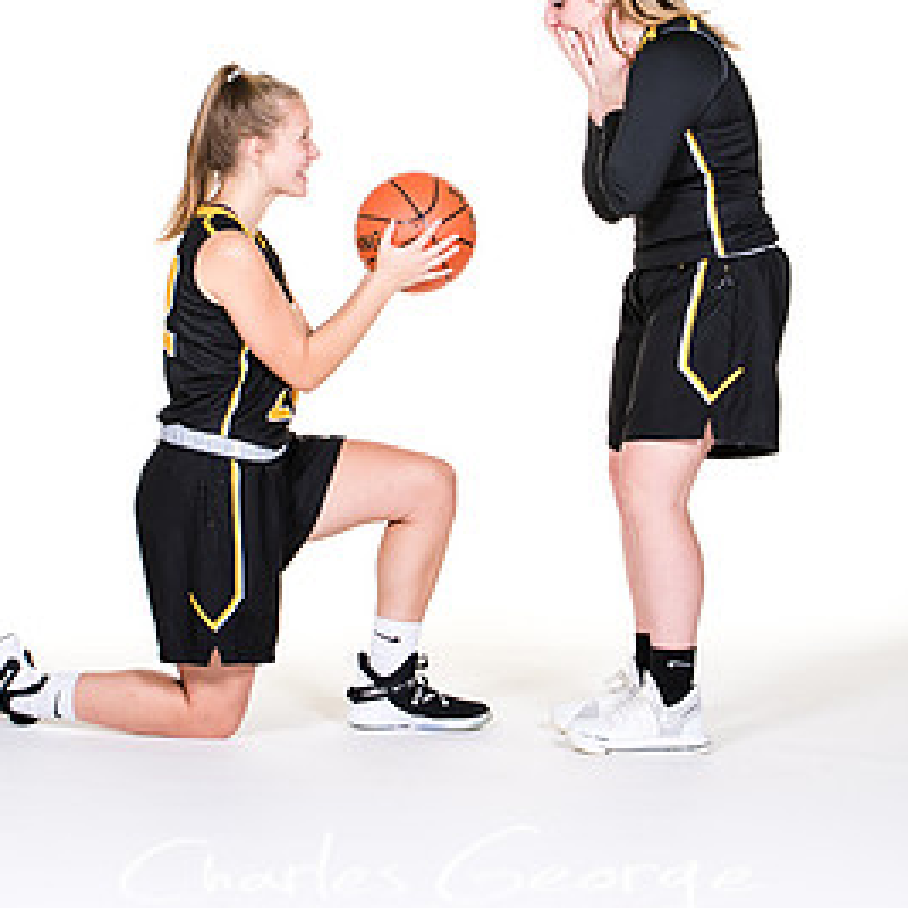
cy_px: 265
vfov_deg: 10.8
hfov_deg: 10.9
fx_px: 4778
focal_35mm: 161
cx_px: 445
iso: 200
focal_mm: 75
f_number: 6.3
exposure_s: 1/160
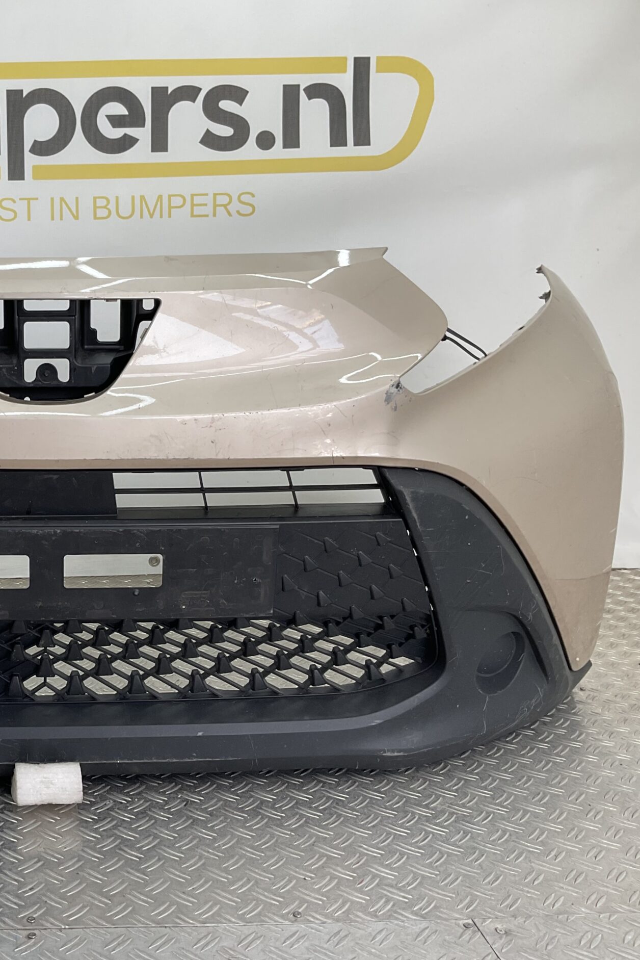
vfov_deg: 47.4
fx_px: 1093
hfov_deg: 30.8
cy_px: 479
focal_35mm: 41
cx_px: 33
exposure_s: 1/120
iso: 20
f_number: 1.8
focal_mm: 3
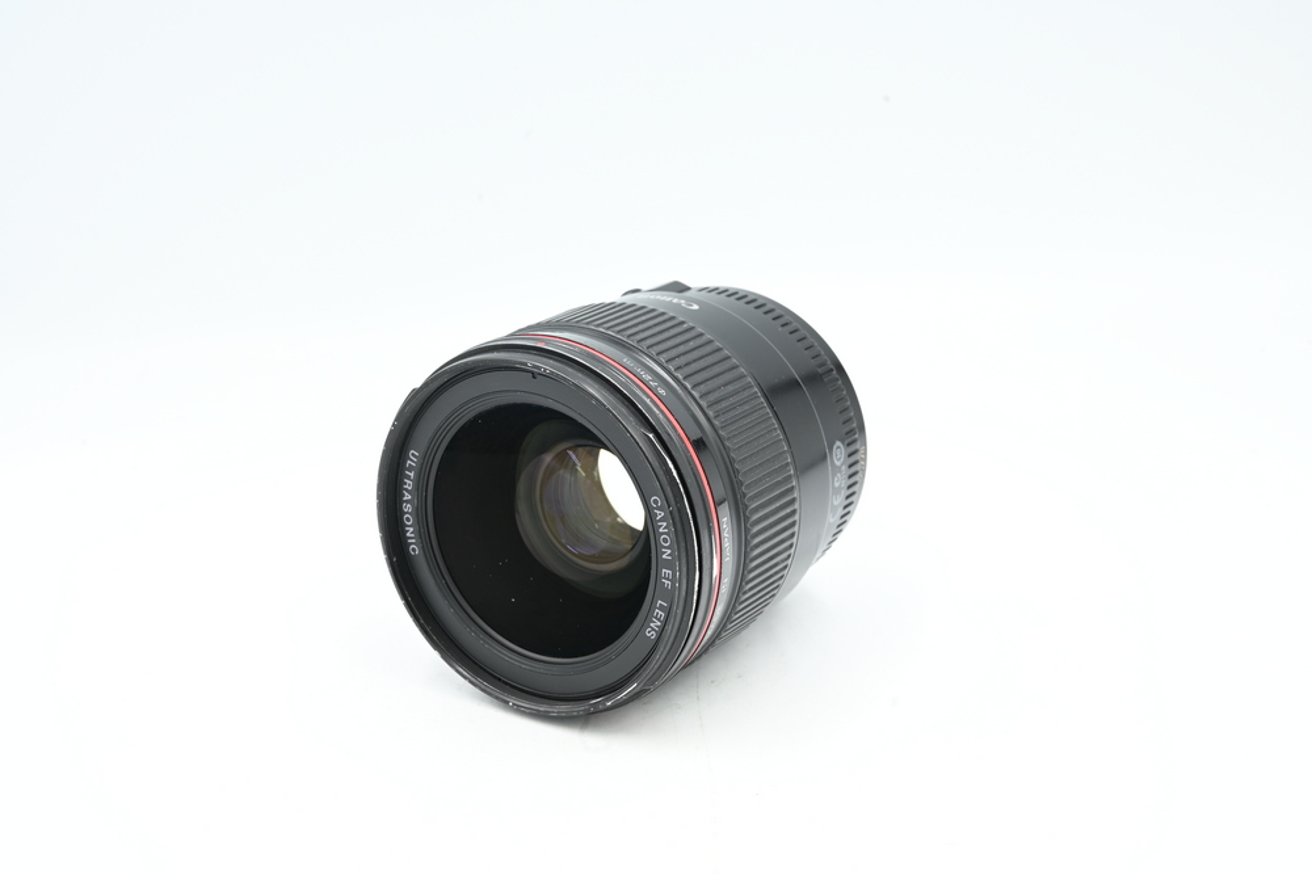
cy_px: 438
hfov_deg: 32.4
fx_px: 2260
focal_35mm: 62
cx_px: 656
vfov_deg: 21.9
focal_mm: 62
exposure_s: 1/8
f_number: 14
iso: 100
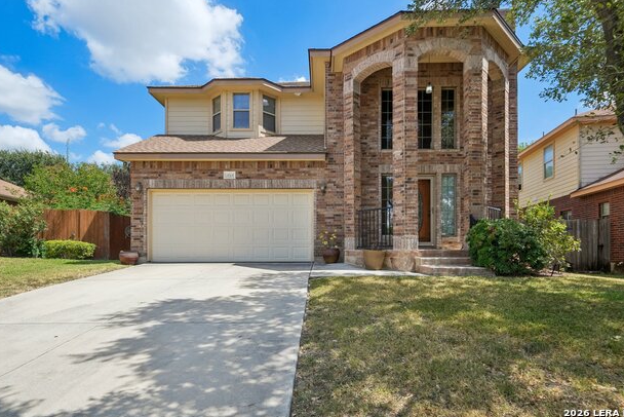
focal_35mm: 20
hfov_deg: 83.9
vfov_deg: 62.0
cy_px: 200
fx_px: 347
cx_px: 317
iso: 500
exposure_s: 1/1000
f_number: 8
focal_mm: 19
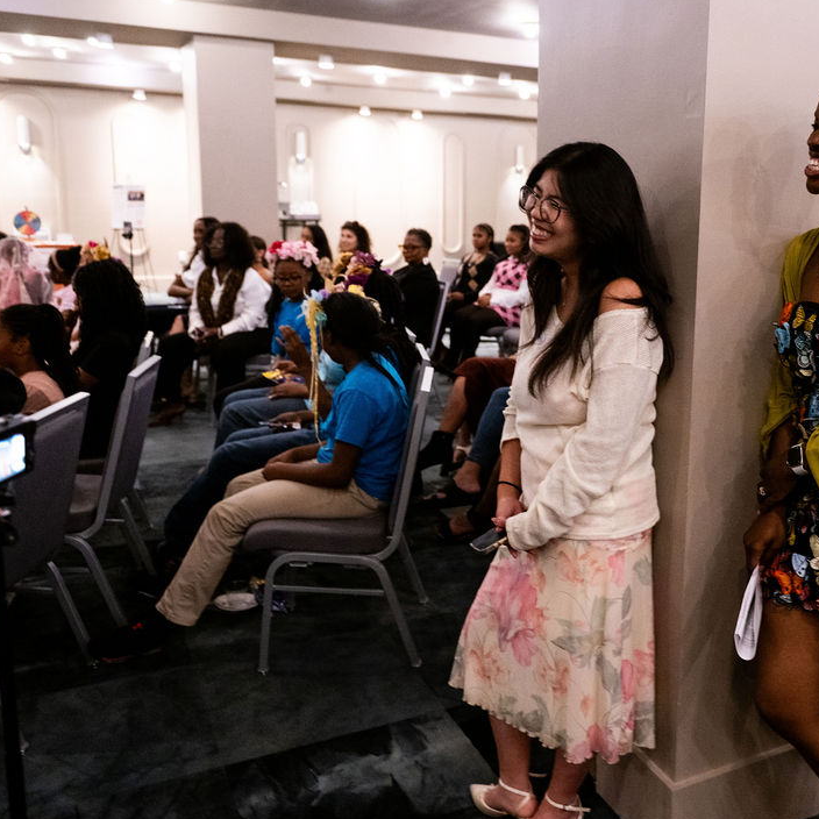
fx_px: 937
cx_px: 599
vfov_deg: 47.1
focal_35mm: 35
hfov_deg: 45.8
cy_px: 361
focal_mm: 24
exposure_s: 1/100
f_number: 2.8
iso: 2500
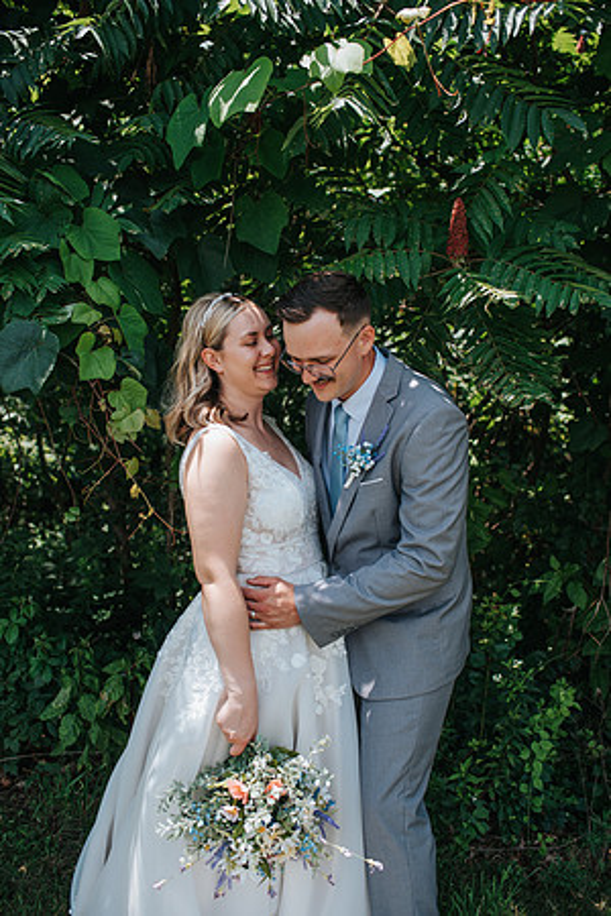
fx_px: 891
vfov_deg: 54.4
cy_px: 458
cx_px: 306
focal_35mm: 35
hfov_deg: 37.9
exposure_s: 1/500
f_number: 2.8
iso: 100
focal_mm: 35
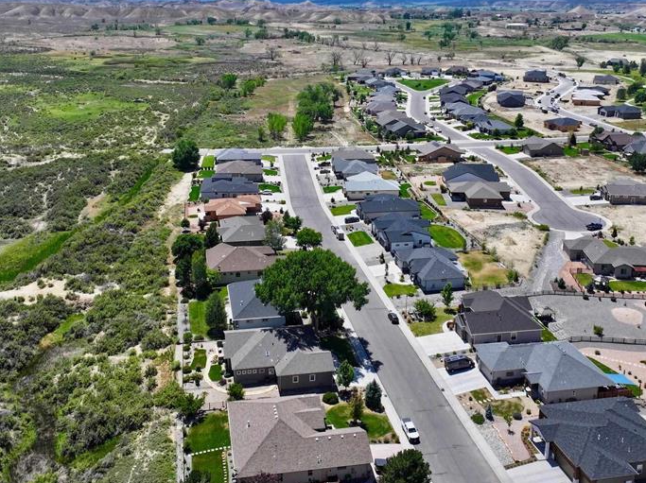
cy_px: 155
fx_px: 671
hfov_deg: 51.4
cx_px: 301
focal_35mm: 36
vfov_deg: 39.1
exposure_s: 1/3200
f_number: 2.8
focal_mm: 12.29
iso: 160
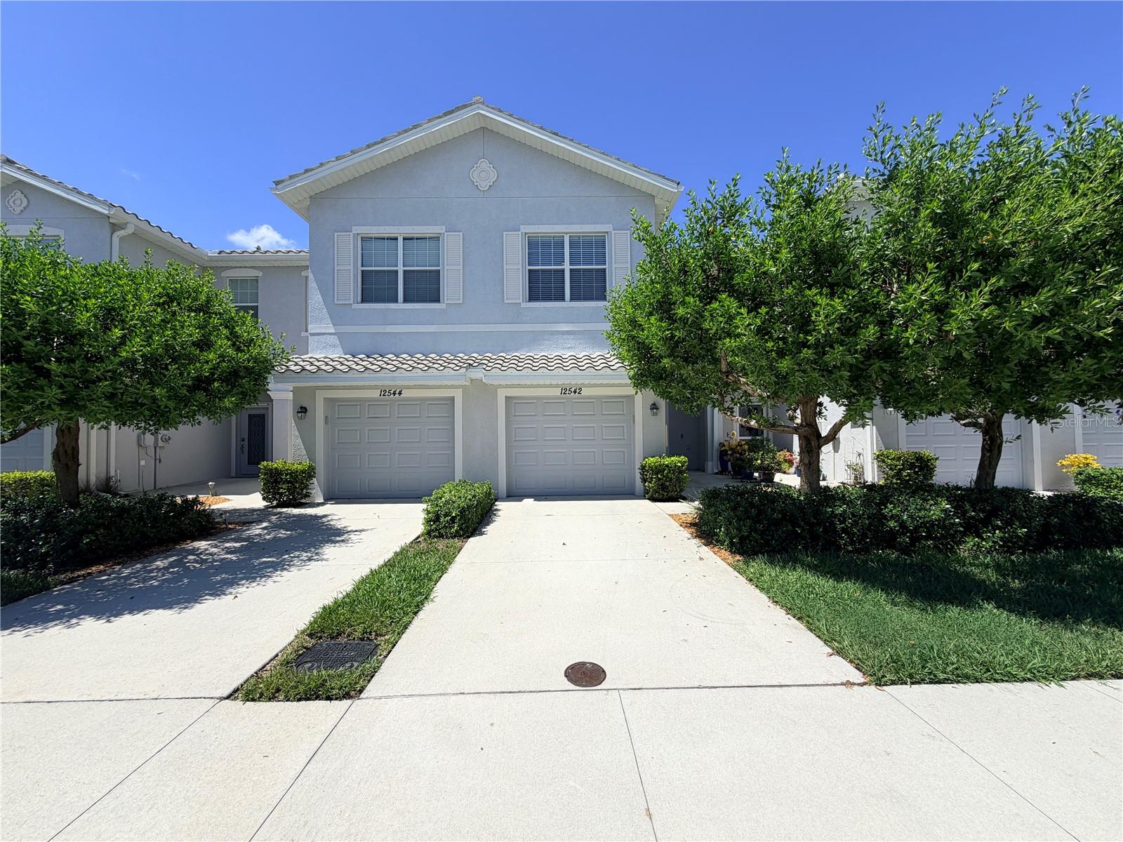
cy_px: 421
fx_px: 454
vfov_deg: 85.7
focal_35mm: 14
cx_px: 562
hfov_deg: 102.1
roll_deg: +0.8
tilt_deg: +1.8
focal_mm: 2.22
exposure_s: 1/1211
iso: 20
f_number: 2.2
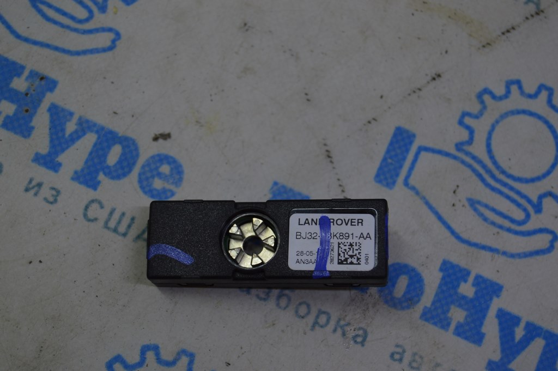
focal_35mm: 75
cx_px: 279
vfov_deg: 18.2
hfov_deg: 27.0
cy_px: 186
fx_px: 1162
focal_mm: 50
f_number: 5.6
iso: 400
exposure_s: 1/80
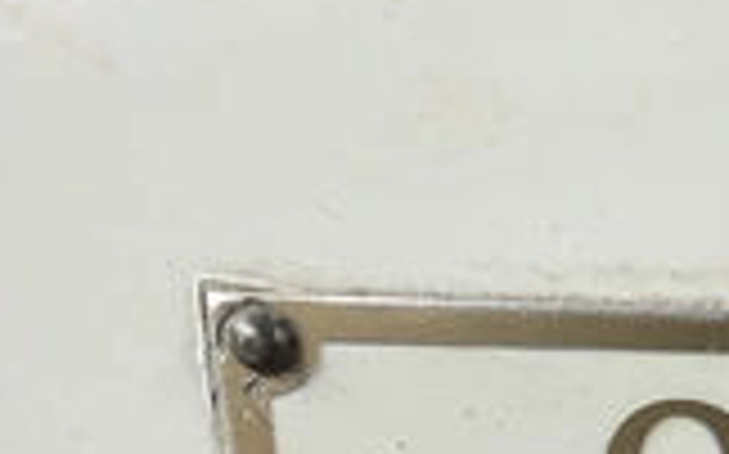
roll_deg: -1.3
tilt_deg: -25.3
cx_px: 886
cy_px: 607
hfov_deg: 28.2
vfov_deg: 18.9
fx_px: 1251
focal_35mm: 63
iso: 200
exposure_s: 1/60
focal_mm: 2.22
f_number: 2.2
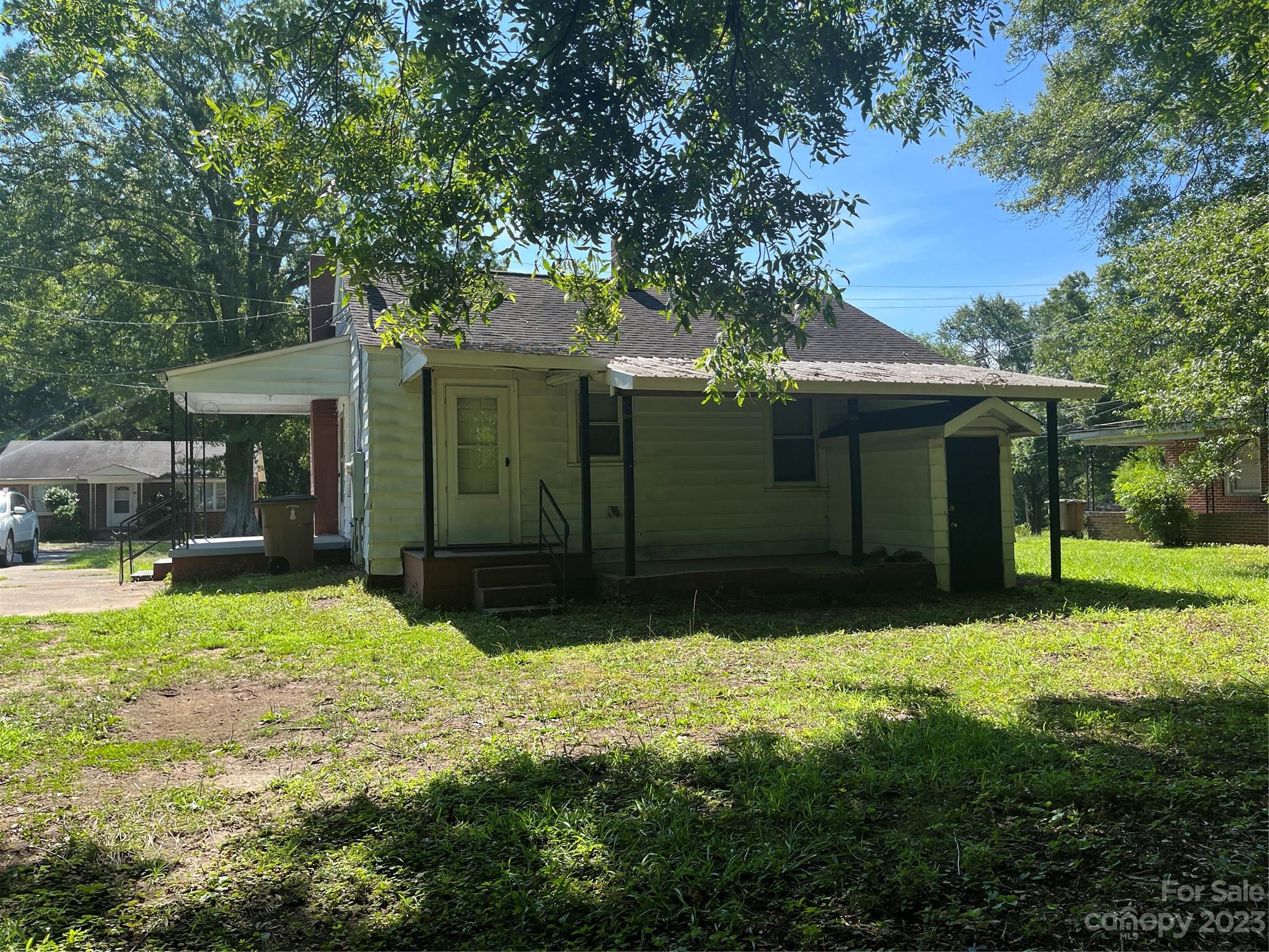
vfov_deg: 53.1
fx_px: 953
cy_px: 476
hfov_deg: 67.3
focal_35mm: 26
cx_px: 634
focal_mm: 5.1
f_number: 1.6
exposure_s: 1/1056
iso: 50
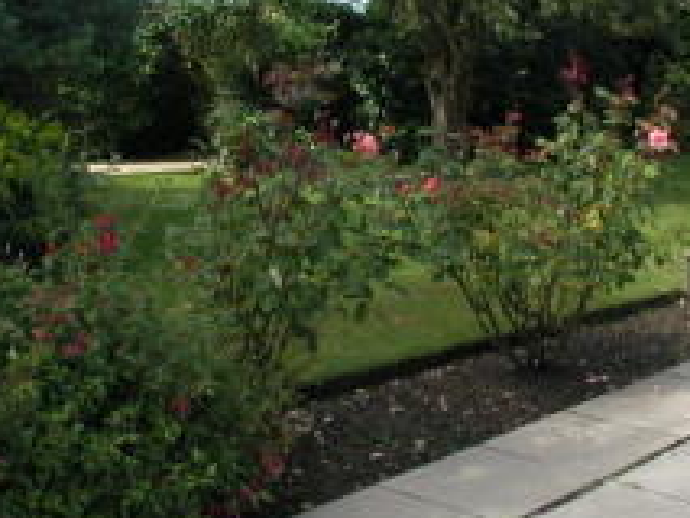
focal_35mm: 82
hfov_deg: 23.8
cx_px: 407
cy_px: 134
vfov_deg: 17.9
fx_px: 1635
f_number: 5
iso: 100
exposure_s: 1/210
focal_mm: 7.7
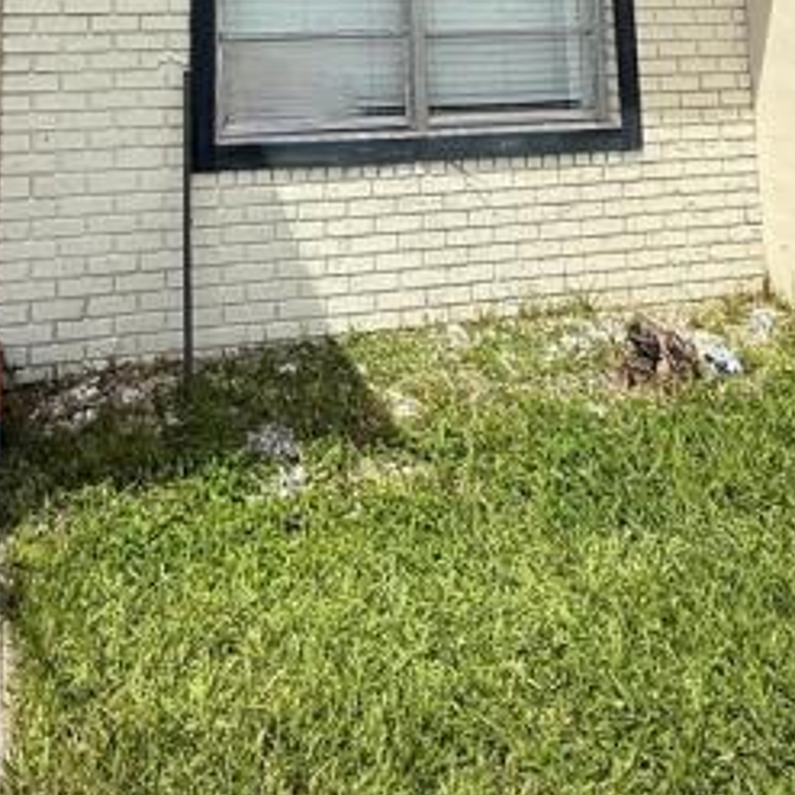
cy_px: -142
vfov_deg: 36.4
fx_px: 935
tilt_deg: +9.8
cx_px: 203
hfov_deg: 44.6
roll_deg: -0.9
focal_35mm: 36
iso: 50
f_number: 2.2
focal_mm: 2.22
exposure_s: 1/1848
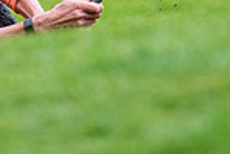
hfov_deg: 1.2
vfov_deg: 0.8
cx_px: 62
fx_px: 11262
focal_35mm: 1761
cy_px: -133
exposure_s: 1/1600
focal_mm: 300
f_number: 3.5
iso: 1600
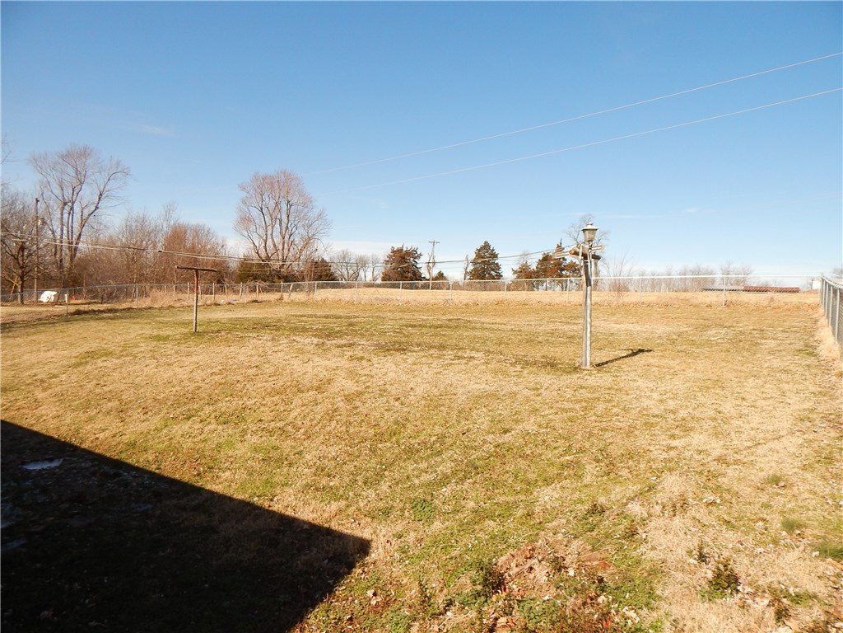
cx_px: 422
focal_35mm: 22
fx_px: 536
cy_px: 316
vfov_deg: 61.1
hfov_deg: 76.4
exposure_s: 1/1250
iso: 125
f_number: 3
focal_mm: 4
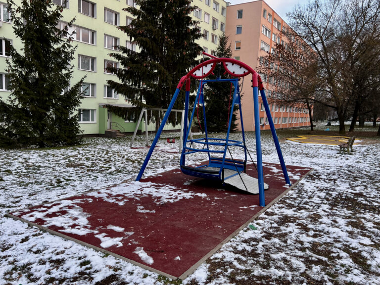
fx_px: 285
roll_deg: -2.3
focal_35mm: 26
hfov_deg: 67.3
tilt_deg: -7.6
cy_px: 142
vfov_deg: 53.1
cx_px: 190
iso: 40
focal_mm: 5.7
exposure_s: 1/121
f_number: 1.5
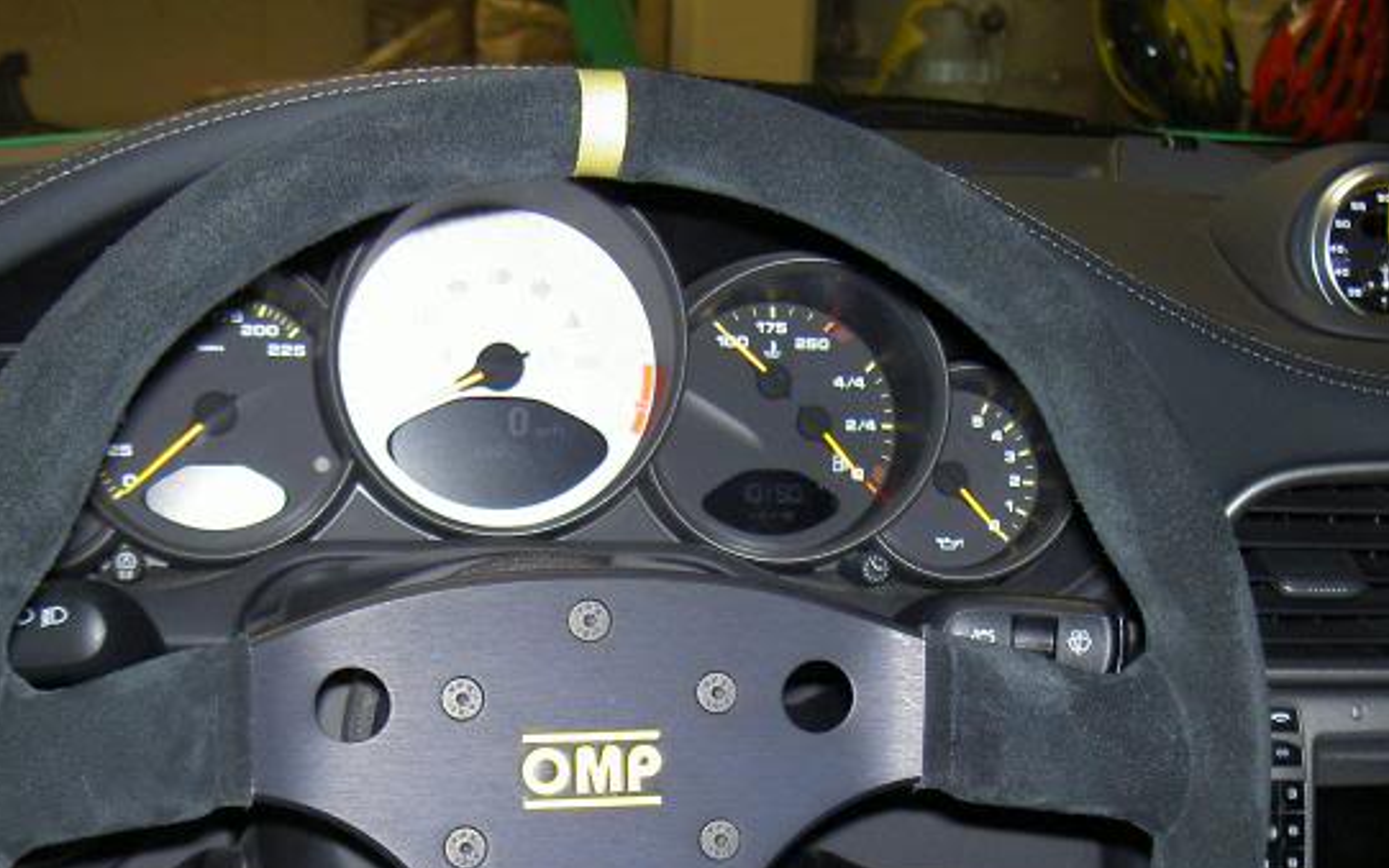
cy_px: 766
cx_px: 677
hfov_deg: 33.5
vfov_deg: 20.9
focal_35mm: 61
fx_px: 2310
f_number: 2.8
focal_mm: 8
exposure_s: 1/60
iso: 100
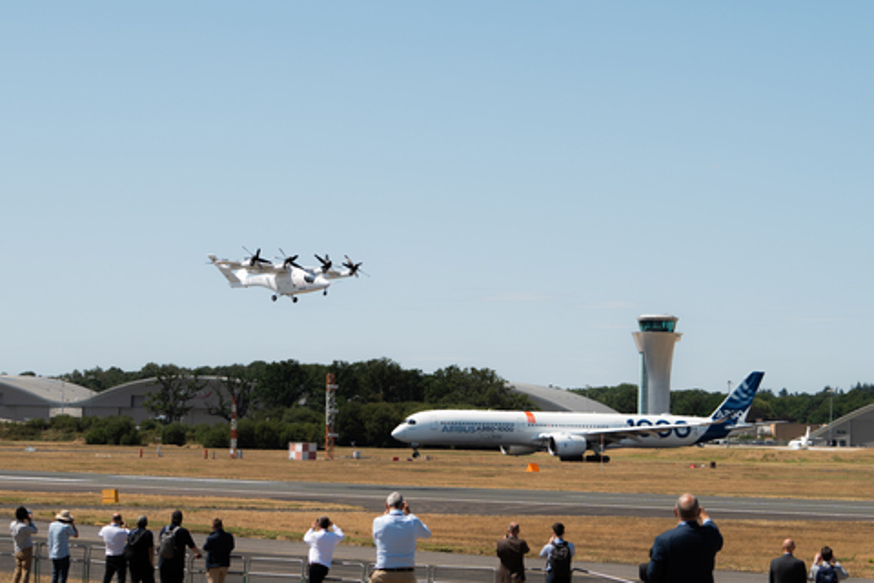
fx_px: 1699
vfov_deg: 19.5
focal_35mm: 70
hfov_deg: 28.8
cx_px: 437
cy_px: 292
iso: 100
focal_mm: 70
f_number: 5
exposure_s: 1/1250
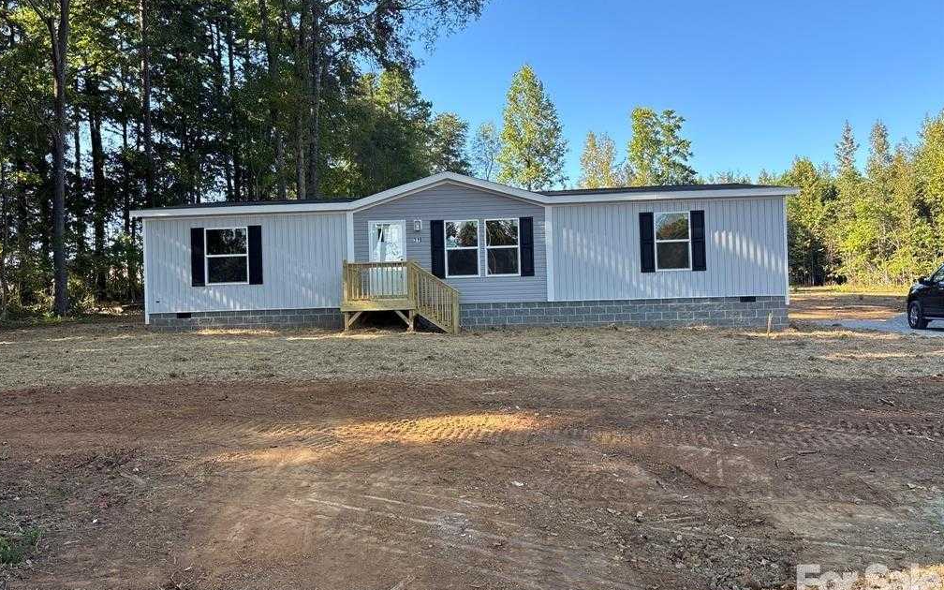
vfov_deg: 44.5
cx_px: 466
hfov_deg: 66.5
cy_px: 297
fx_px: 720
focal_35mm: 28
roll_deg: +0.9
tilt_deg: +1.3
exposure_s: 1/525
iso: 50
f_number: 1.6
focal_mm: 5.96
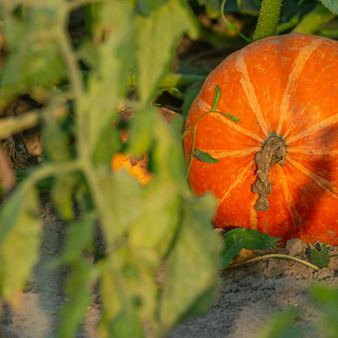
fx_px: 10937
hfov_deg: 1.8
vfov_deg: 1.8
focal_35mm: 990
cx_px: 233
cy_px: 165
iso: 280
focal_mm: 420
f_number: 8
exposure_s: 1/160
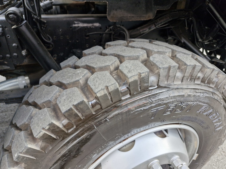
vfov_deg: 58.9
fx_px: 150
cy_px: 84
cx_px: 113
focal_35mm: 23
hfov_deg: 73.9
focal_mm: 5.54
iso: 80
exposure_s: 1/180
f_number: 1.8
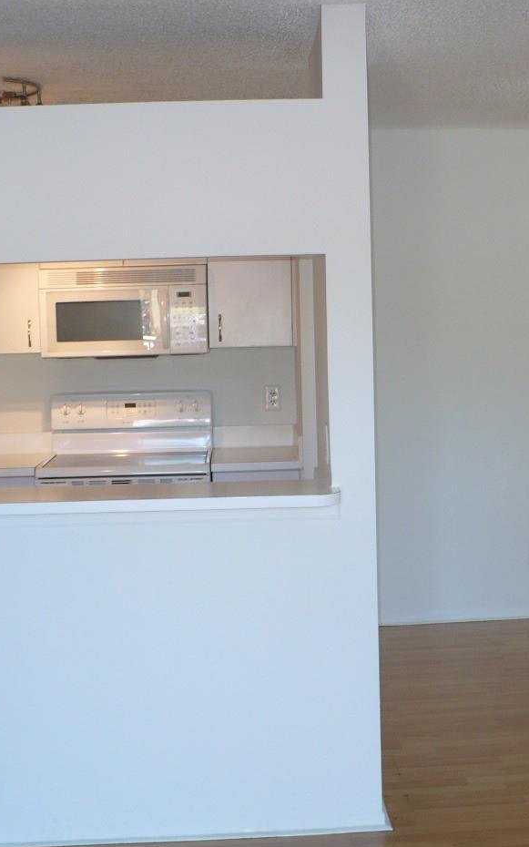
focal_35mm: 54
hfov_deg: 23.8
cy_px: 419
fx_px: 1246
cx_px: 371
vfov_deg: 37.5
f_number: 2.8
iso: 100
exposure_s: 1/30
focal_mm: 6.1
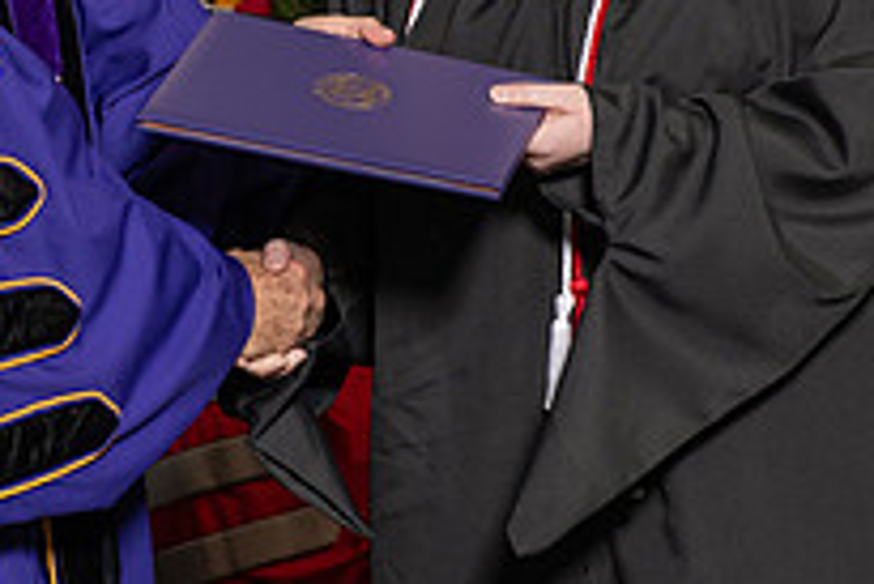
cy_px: -75
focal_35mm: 198
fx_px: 4810
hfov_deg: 10.3
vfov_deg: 6.9
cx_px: 166
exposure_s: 1/125
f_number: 5
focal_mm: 70
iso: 800
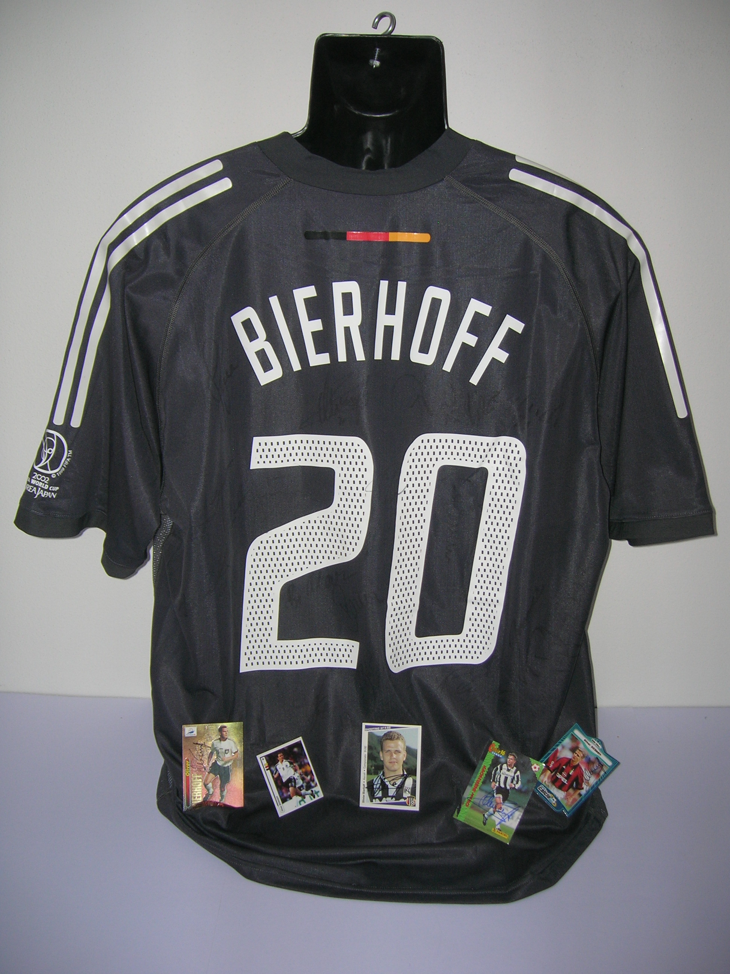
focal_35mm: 34
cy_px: 487
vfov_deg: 54.0
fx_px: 956
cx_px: 365
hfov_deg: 41.8
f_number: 2.9
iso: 50
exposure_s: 1/60.1
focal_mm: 5.7
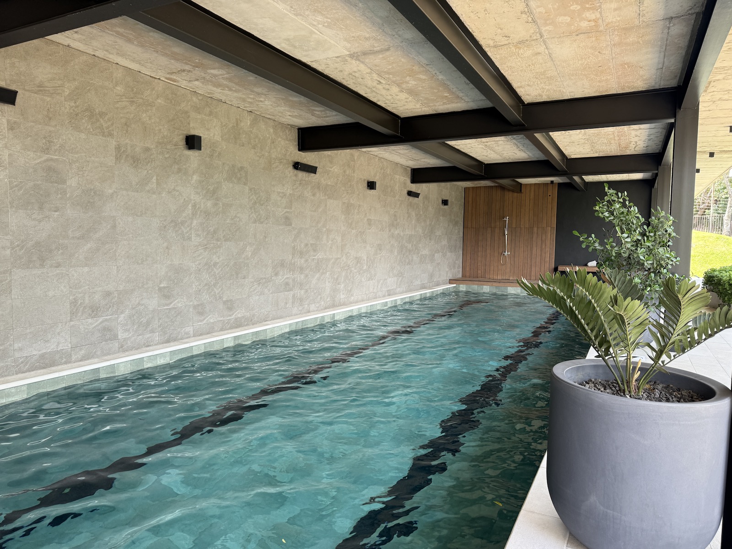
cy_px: 274
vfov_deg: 56.8
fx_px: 508
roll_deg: +0.1
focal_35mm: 24
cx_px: 366
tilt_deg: -3.1
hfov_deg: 71.6
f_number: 1.78
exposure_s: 1/121
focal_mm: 6.76
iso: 80
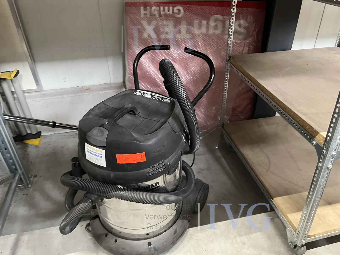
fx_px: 255
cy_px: 128
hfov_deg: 67.3
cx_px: 170
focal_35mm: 26
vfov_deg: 53.1
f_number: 1.6
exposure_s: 1/40
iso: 640
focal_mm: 5.1
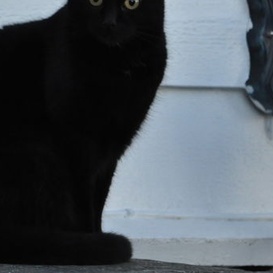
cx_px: 132
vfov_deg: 3.7
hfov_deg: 3.7
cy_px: 82
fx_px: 4185
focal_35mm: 469
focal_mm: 140
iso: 2000
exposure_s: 1/60
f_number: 4.8
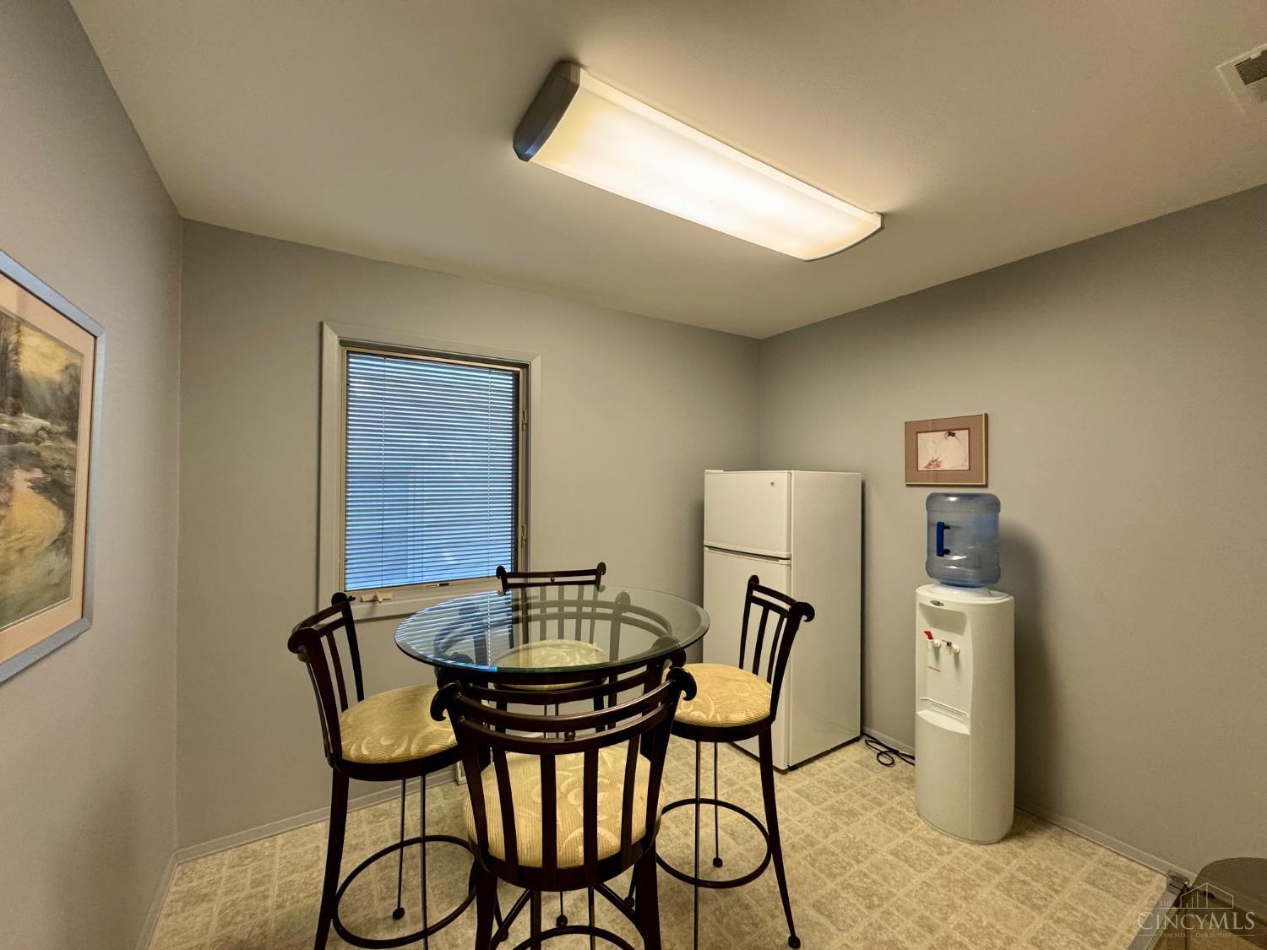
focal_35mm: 14
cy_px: 475
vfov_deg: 85.7
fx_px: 512
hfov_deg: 102.1
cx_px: 634
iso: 200
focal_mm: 2.22
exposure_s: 1/120
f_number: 2.2
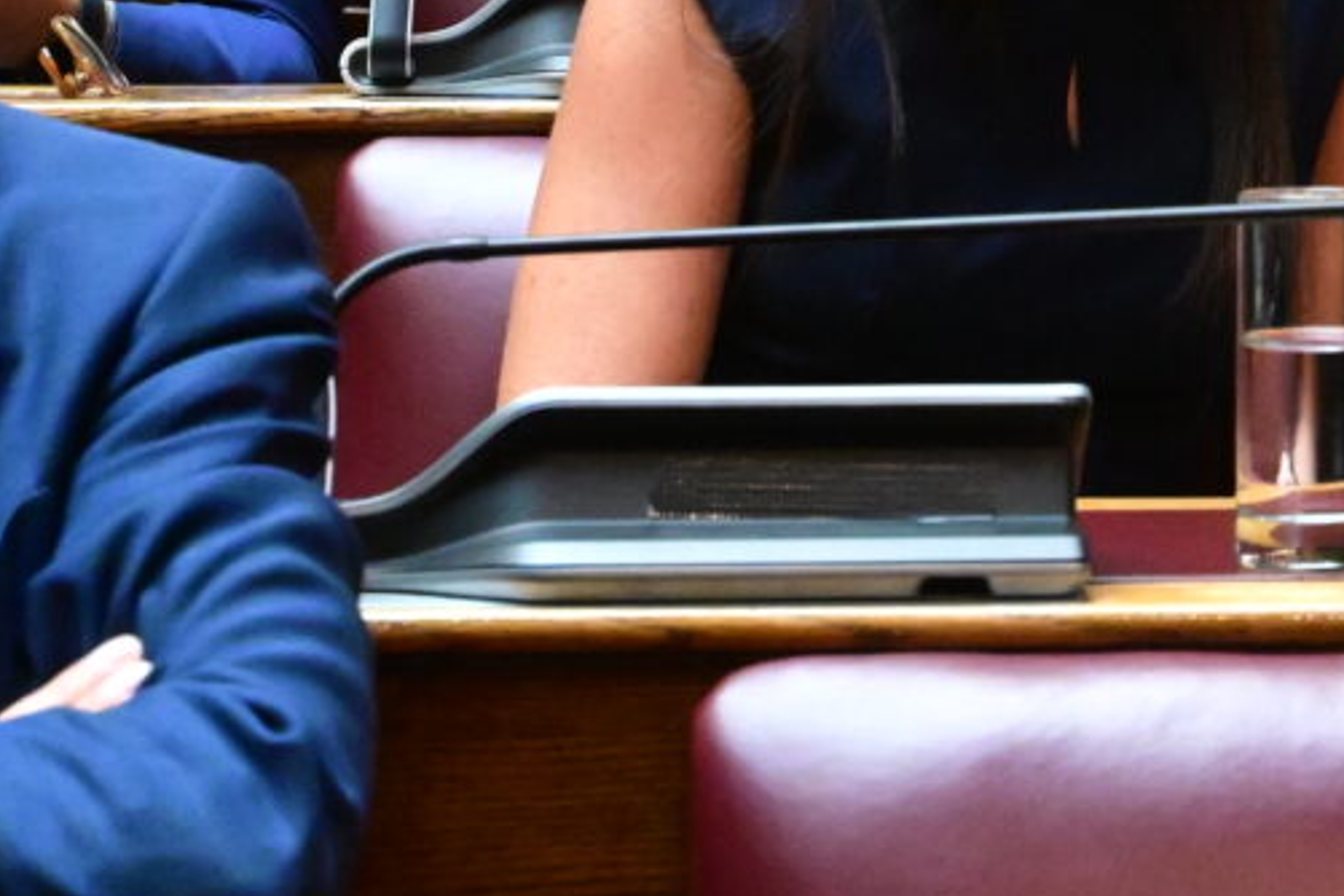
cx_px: 1969
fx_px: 7055
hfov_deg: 10.5
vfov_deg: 7.2
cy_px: -447
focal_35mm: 189
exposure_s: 1/500
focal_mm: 37
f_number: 5
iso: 8000
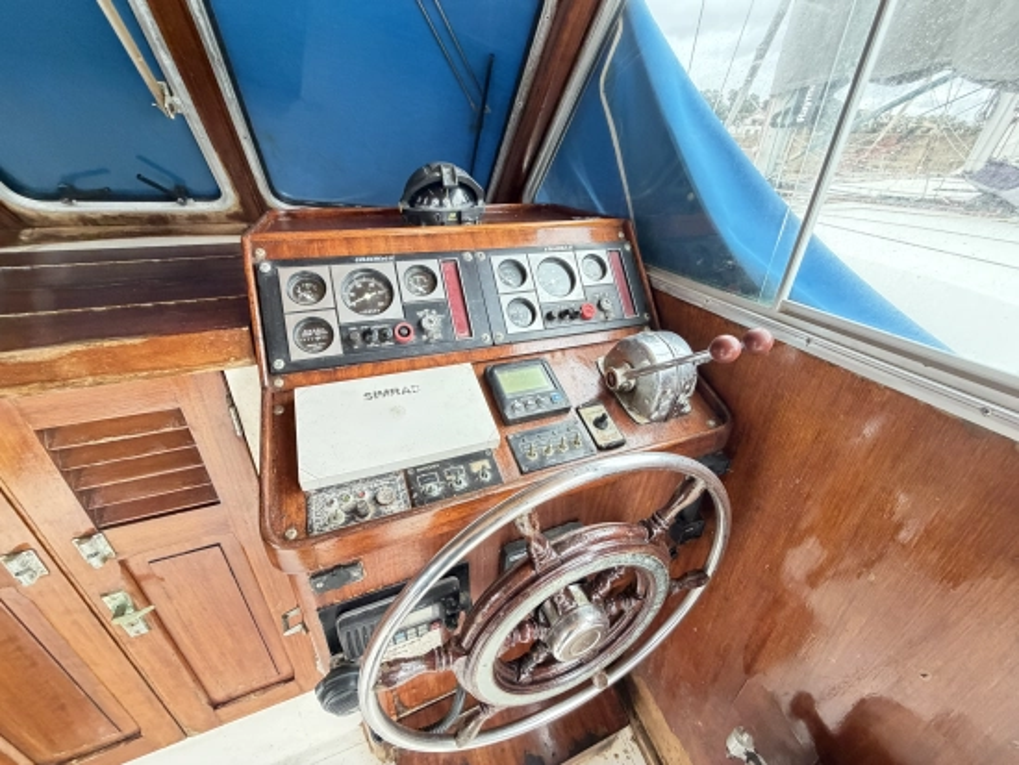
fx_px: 412
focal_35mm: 14
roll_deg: -1.9
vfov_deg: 85.7
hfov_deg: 102.0
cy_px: 382
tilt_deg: -29.2
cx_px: 510
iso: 500
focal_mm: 2.22
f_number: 2.2
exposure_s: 1/60
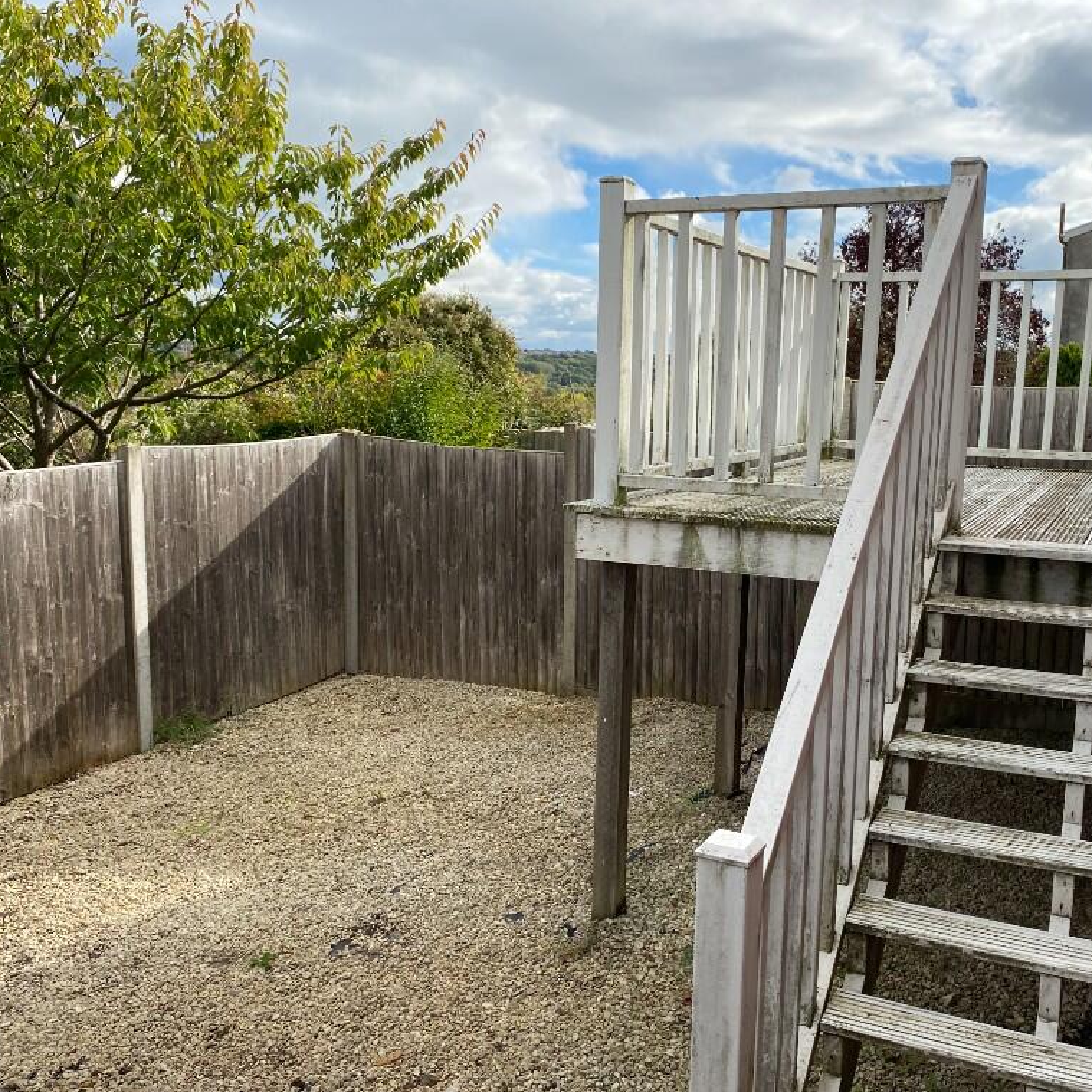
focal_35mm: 31
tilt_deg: -9.0
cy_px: 544
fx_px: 1106
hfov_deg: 52.3
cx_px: 630
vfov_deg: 52.5
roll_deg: -2.5
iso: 32
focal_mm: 4.25
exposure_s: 1/1898
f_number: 1.8
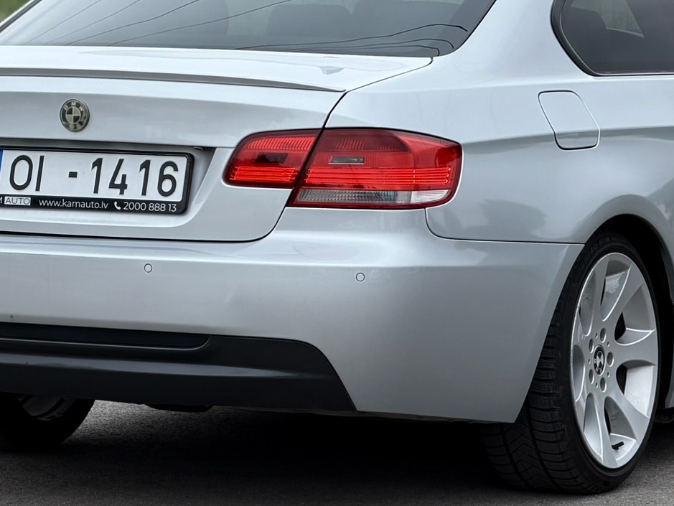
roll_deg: +0.4
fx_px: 4246
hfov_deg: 9.1
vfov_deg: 6.8
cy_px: 189
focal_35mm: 218
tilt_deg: -5.8
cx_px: 416
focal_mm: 16.89
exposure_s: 1/121
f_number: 2.8
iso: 50
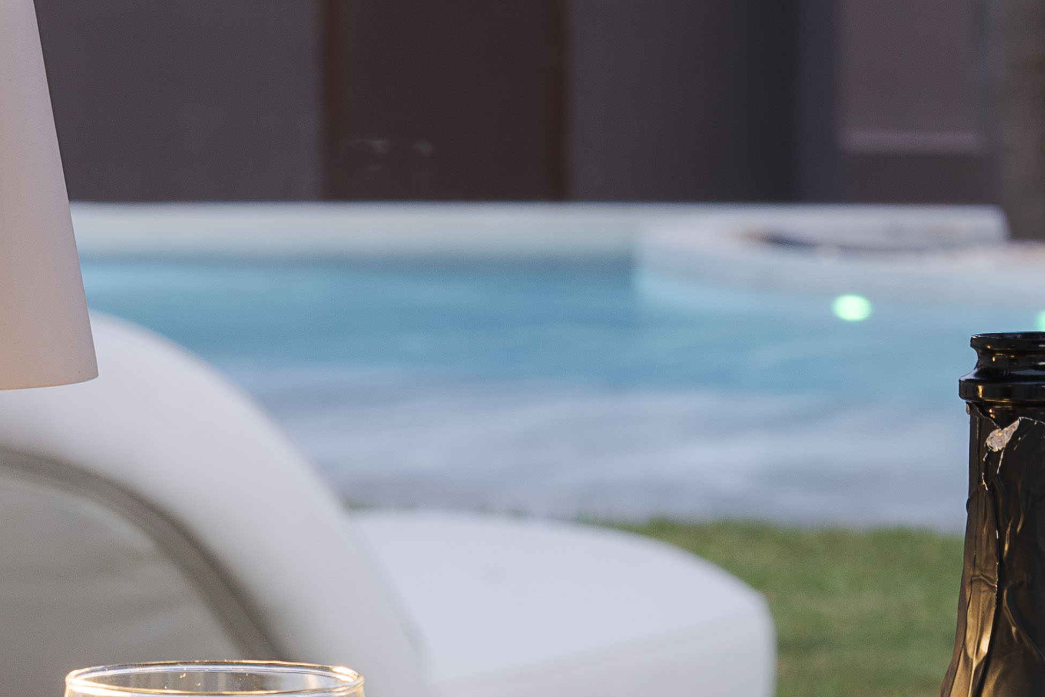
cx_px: 897
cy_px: 1102
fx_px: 8303
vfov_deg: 4.8
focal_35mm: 286
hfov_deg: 7.2
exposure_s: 2.5
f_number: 11
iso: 100
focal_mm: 70
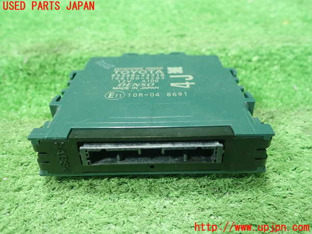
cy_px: 117
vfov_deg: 46.8
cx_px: 156
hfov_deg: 60.0
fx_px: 270
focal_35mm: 30
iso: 800
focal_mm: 5.5
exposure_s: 1/125
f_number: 2.3
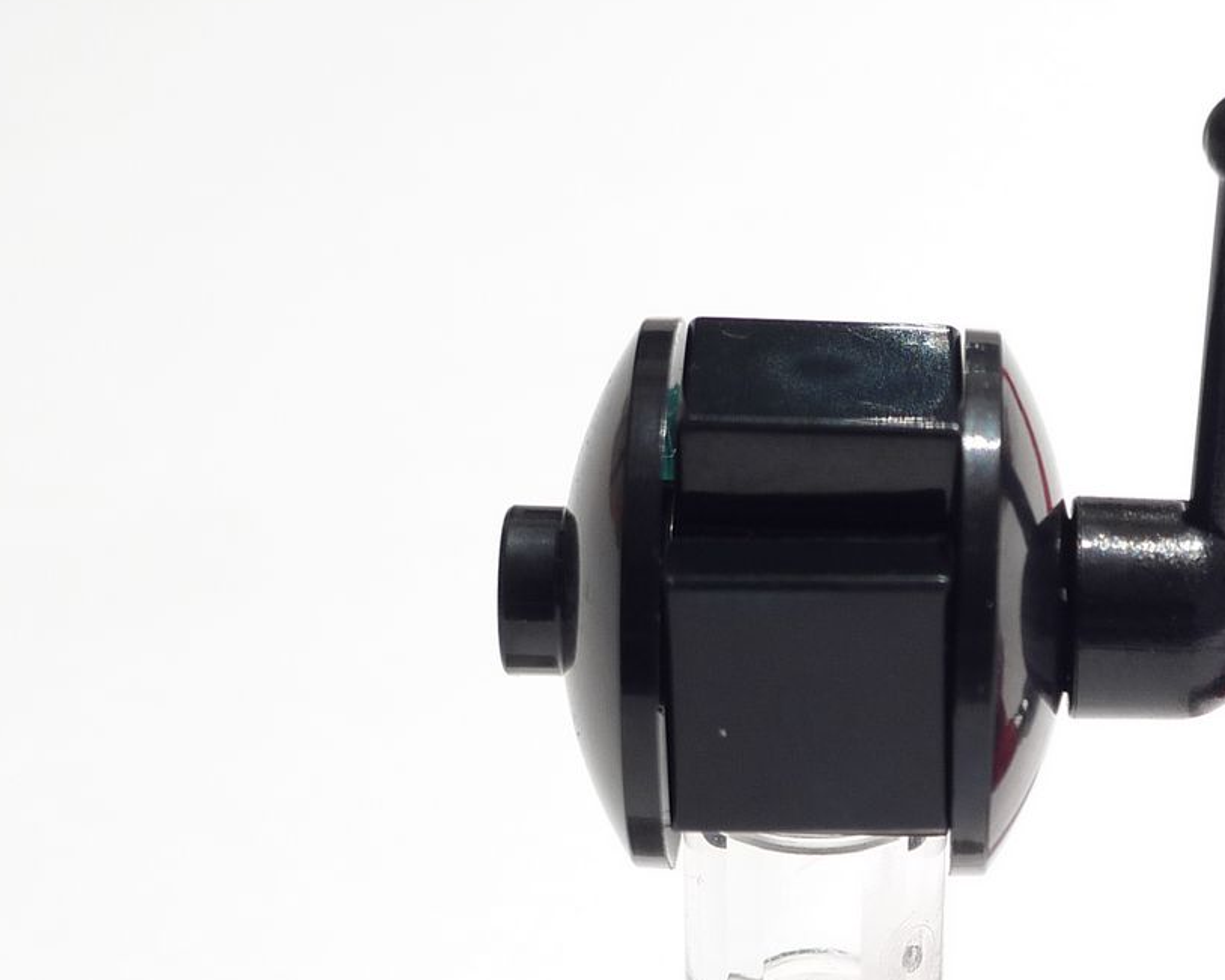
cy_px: 816
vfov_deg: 14.6
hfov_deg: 17.8
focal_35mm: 105
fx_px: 3806
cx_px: 1261
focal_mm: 10.2
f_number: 4.5
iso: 80
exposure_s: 1.3
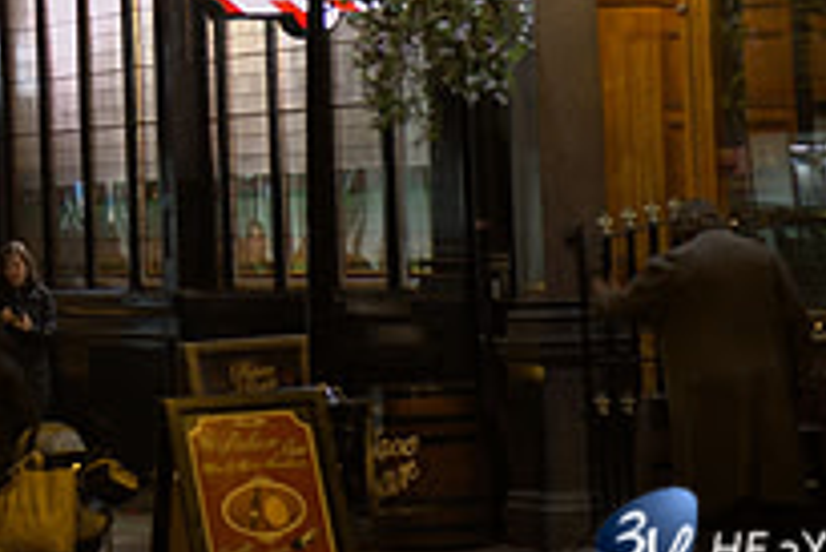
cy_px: -111
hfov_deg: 10.2
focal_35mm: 198
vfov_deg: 6.9
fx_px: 4546
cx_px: -226
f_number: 3.2
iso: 3200
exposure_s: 1/40
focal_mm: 70
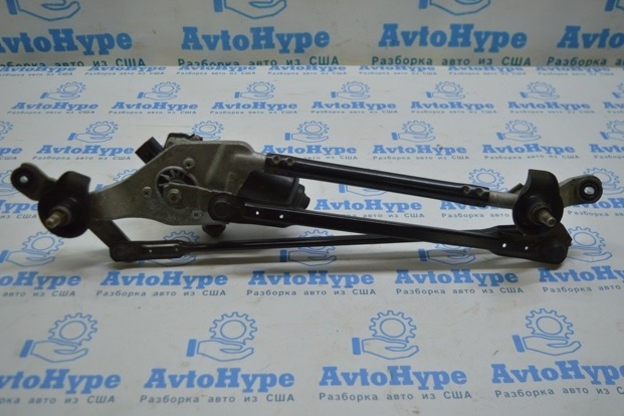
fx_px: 616
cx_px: 303
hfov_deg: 53.8
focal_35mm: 36
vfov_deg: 37.3
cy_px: 204
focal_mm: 23
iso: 400
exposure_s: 1/160
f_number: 3.8
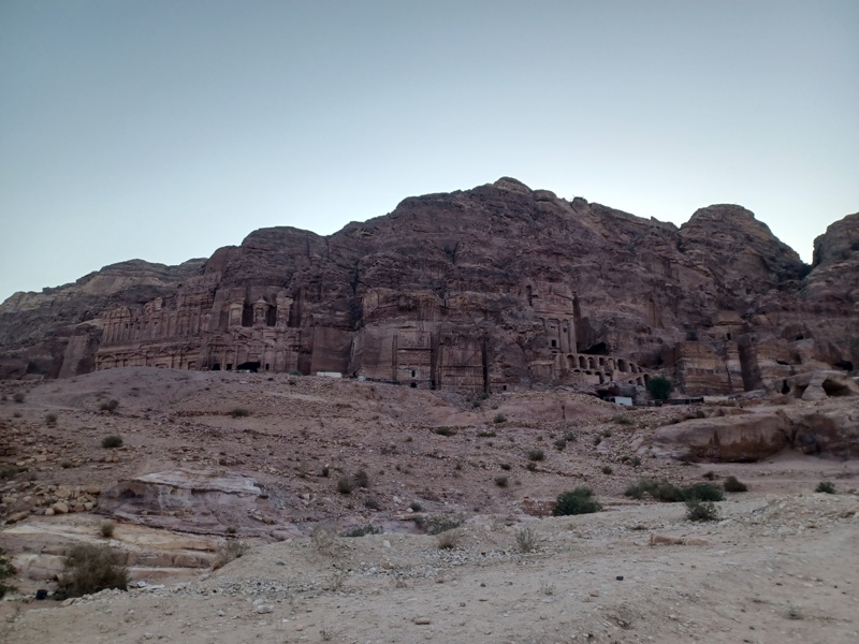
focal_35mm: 25
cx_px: 430
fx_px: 620
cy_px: 322
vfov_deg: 54.9
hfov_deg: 69.4
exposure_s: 1/200
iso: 32
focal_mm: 4.6
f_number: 1.8
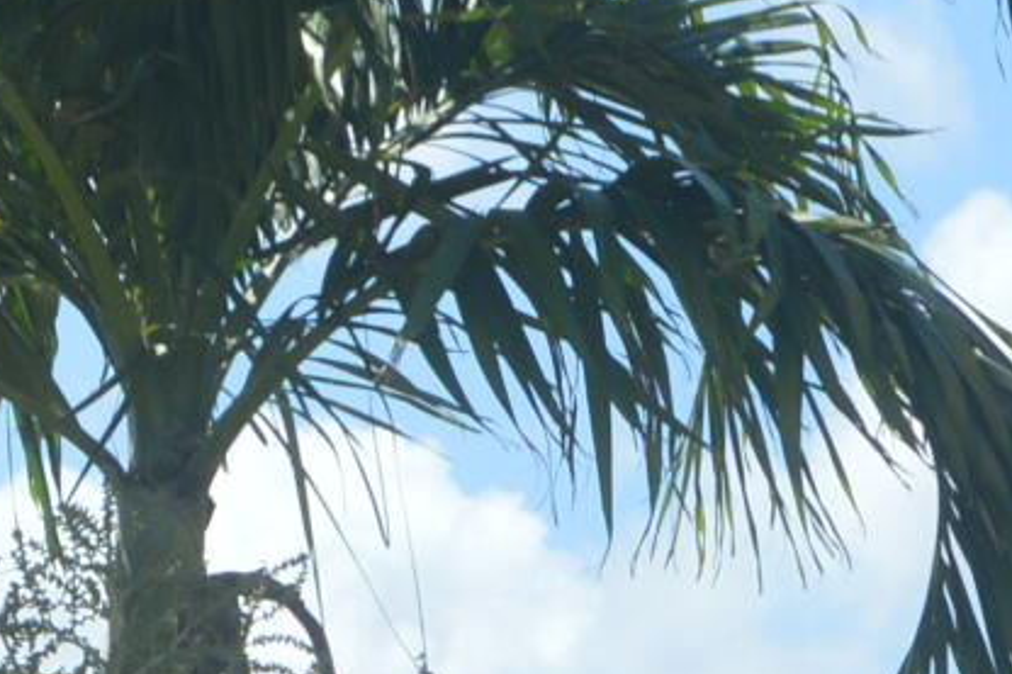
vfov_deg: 3.9
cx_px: 577
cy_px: 1925
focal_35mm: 346
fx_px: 9722
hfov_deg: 6.0
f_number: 9
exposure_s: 1/320
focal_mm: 32
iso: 100
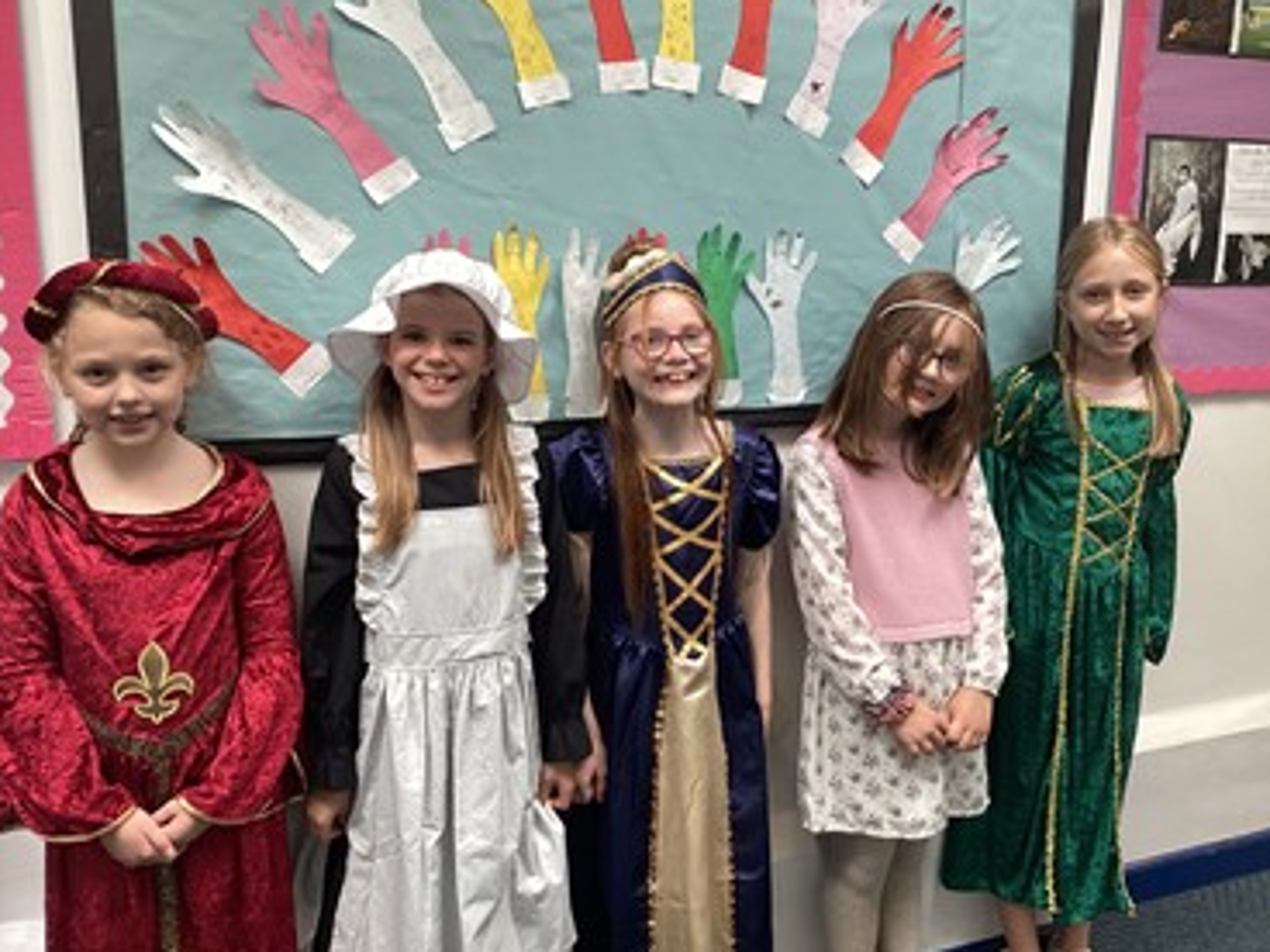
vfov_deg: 44.2
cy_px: 471
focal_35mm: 32
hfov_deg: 56.8
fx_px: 1174
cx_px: 652
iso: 50
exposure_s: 1/60
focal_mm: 3.3
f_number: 2.4
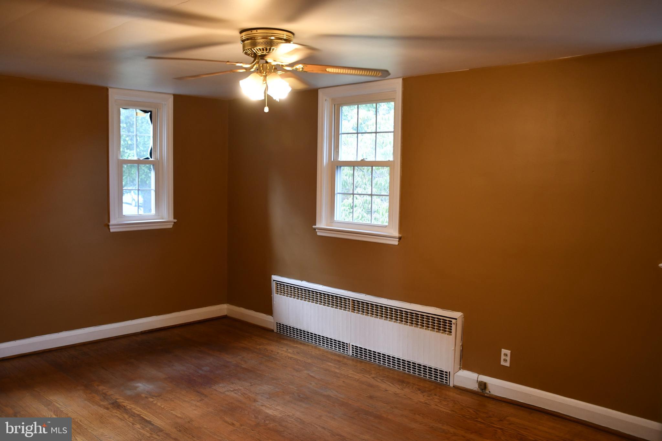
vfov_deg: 42.3
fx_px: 570
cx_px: 331
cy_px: 220
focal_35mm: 31
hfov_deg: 60.3
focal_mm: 21
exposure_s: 1/125
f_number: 3.5
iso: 800
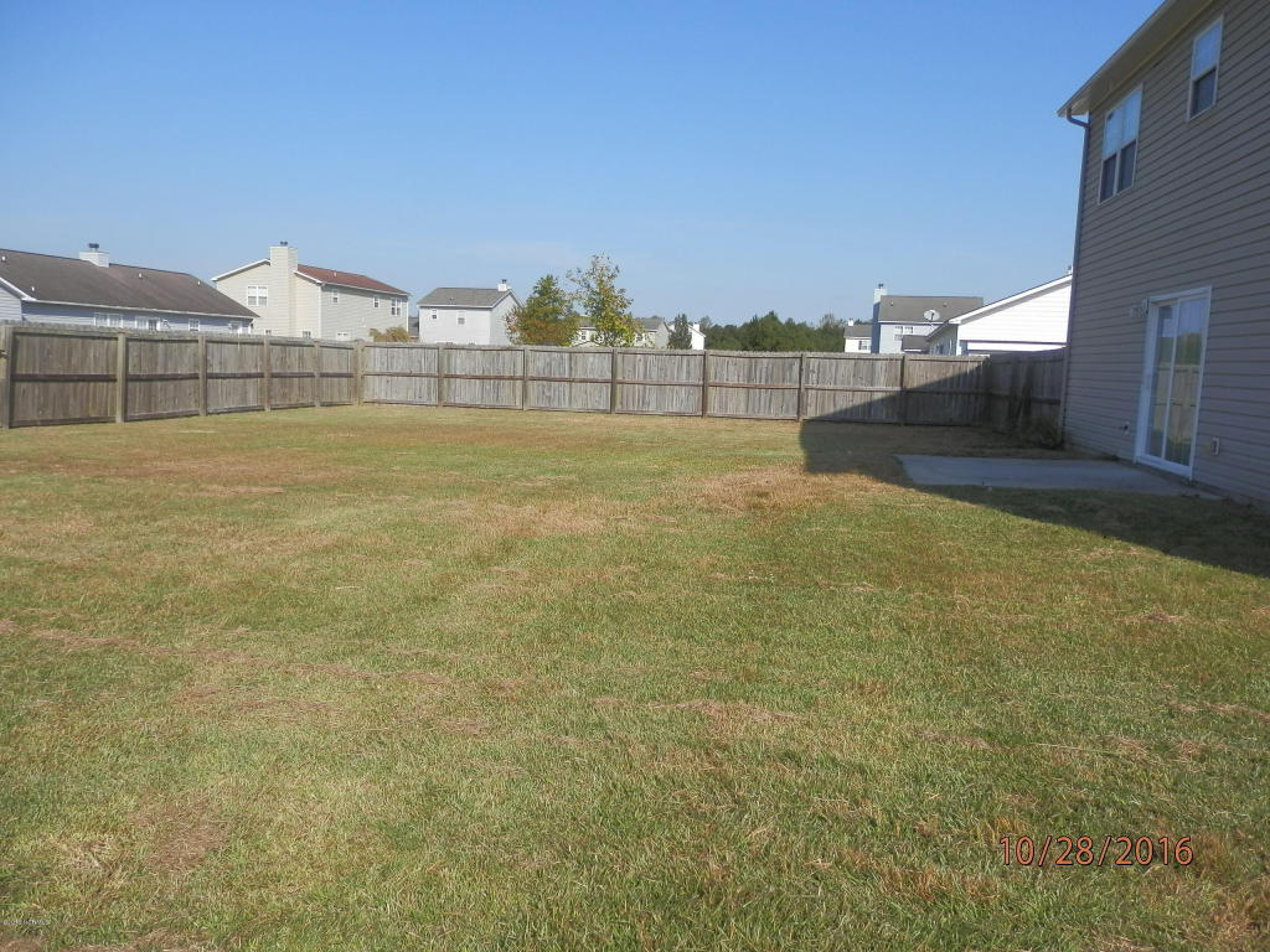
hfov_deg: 69.4
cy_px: 476
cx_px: 635
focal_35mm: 25
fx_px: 917
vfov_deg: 54.9
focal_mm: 4.5
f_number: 8.7
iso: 80
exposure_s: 1/160
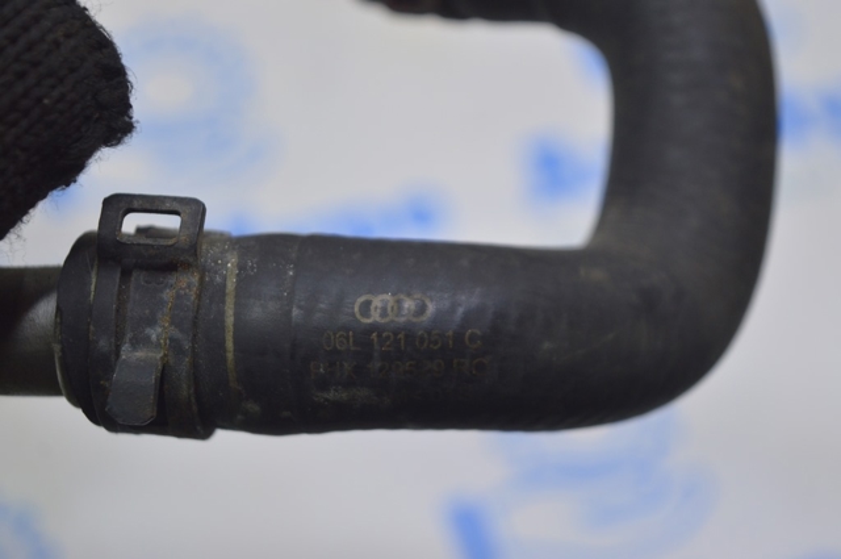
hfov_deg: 24.6
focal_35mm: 82
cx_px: 420
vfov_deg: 16.5
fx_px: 1925
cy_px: 280
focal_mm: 55
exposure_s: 1/25
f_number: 5.6
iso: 400
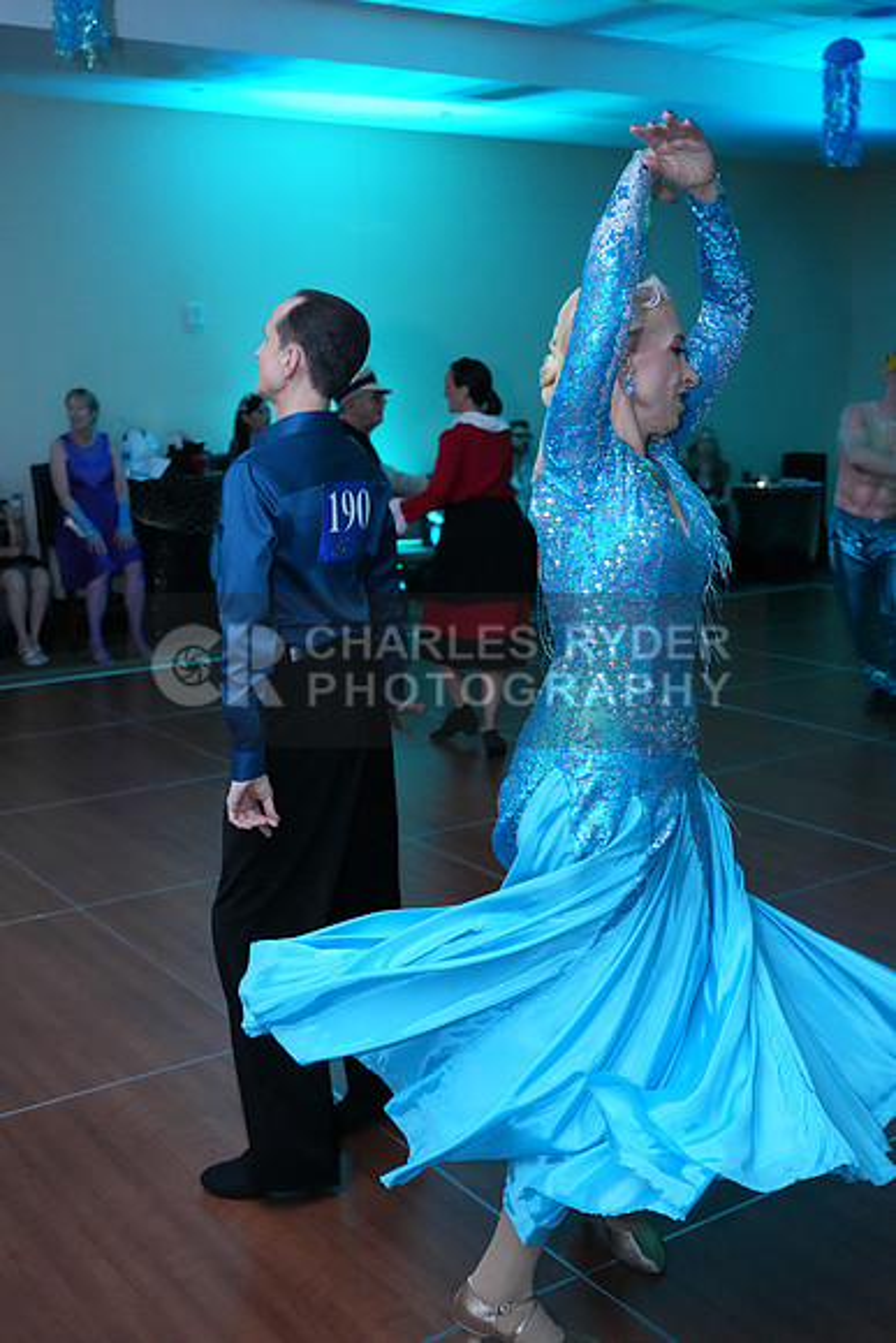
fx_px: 1455
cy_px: 672
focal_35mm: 39
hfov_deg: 34.2
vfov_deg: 49.5
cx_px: 448
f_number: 4.5
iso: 8000
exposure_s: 1/200
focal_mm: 39
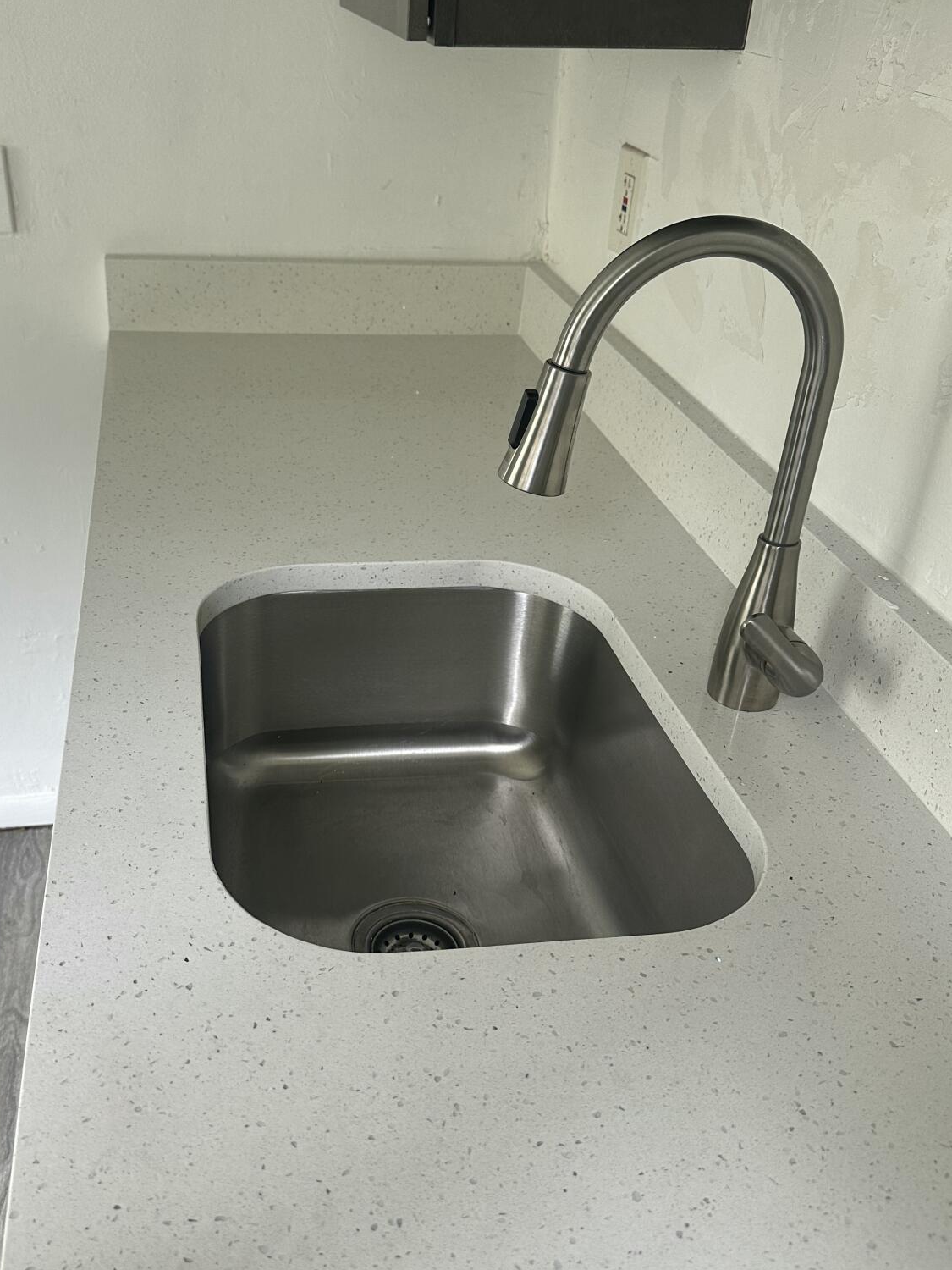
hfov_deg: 43.8
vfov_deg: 56.8
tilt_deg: -32.7
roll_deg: -2.4
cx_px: 356
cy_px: 668
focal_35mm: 32
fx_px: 1173
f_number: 1.78
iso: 125
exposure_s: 1/121
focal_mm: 6.86
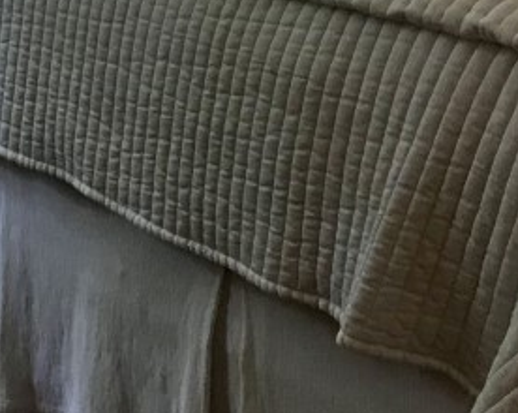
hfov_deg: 16.1
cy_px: -203
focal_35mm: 119
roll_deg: +0.3
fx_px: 1822
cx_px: 103
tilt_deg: -4.4
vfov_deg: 12.3
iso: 40
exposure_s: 1/24
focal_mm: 3.99
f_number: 1.8
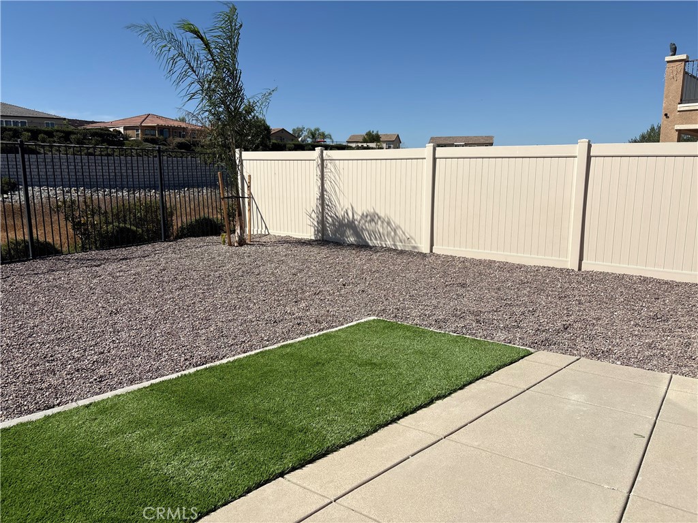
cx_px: 349
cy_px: 262
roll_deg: -0.3
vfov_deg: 53.1
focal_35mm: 26
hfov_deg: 67.3
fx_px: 524
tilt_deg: -7.7
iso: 50
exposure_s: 1/6993
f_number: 1.6
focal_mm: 5.96
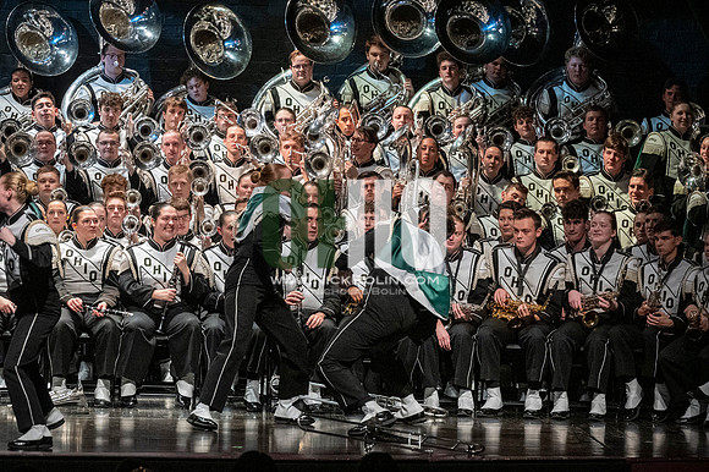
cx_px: 354
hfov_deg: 9.5
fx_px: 4271
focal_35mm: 217
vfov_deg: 6.3
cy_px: 236
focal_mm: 145
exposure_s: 1/500
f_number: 4
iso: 4000
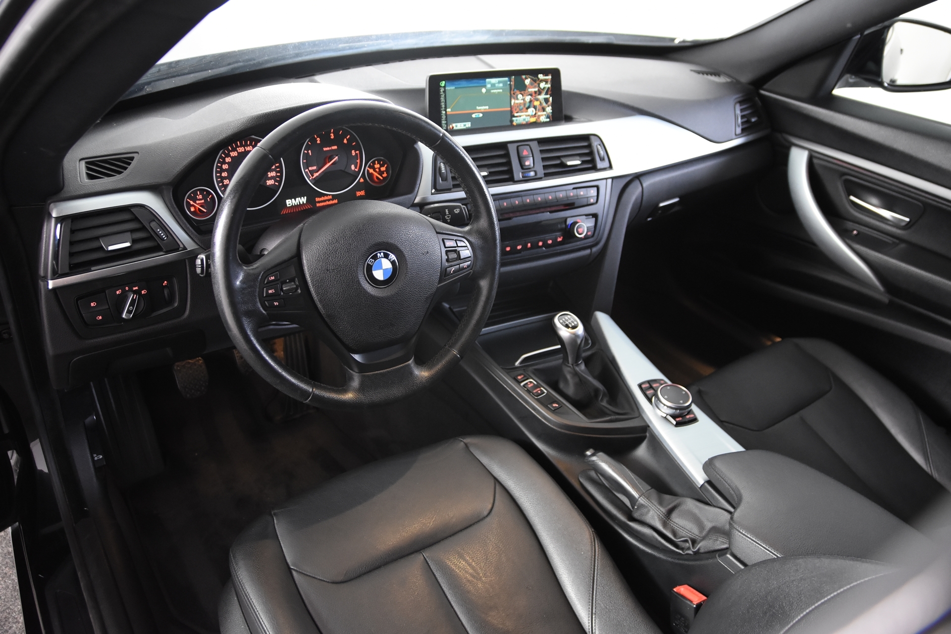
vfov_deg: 43.6
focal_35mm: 30
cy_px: 317
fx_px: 792
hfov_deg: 61.9
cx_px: 476
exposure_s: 1/30
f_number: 2.8
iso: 2000
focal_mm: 20
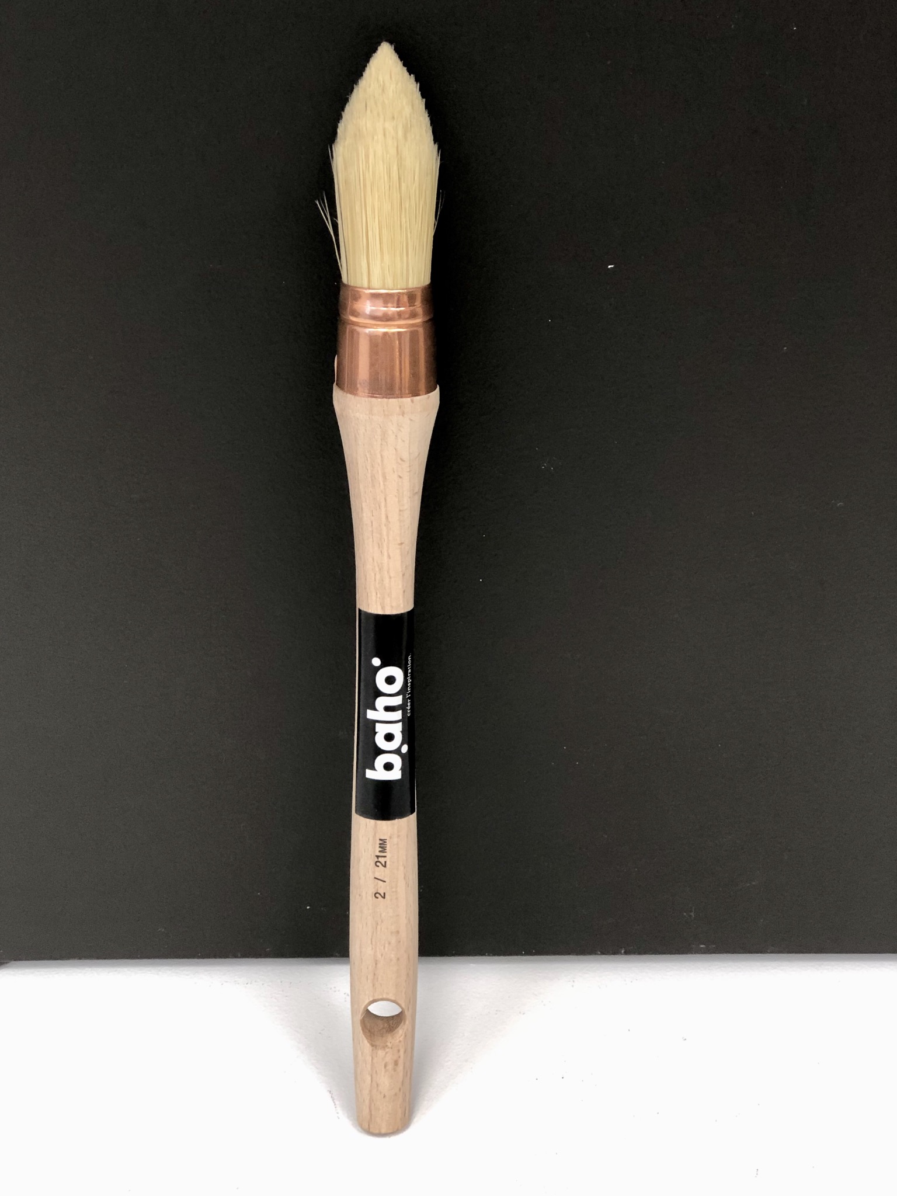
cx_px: 448
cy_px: 598
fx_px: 1969
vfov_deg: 33.8
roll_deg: +0.3
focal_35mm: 57
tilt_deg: -33.9
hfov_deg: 25.7
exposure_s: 1/33
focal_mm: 6.6
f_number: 2.8
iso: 80
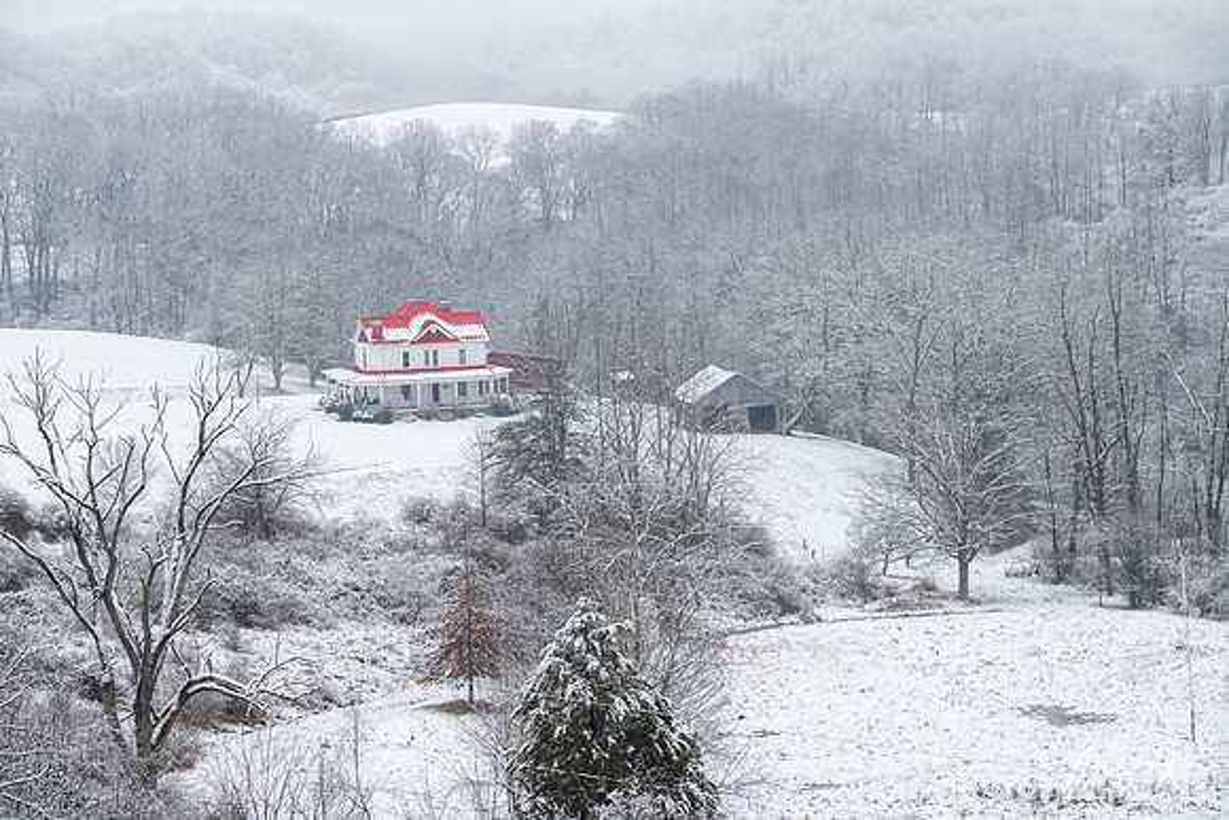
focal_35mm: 123
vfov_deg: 11.2
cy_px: 410
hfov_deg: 16.6
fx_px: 4200
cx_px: 614
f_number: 8
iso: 360
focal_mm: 82
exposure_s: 1/125
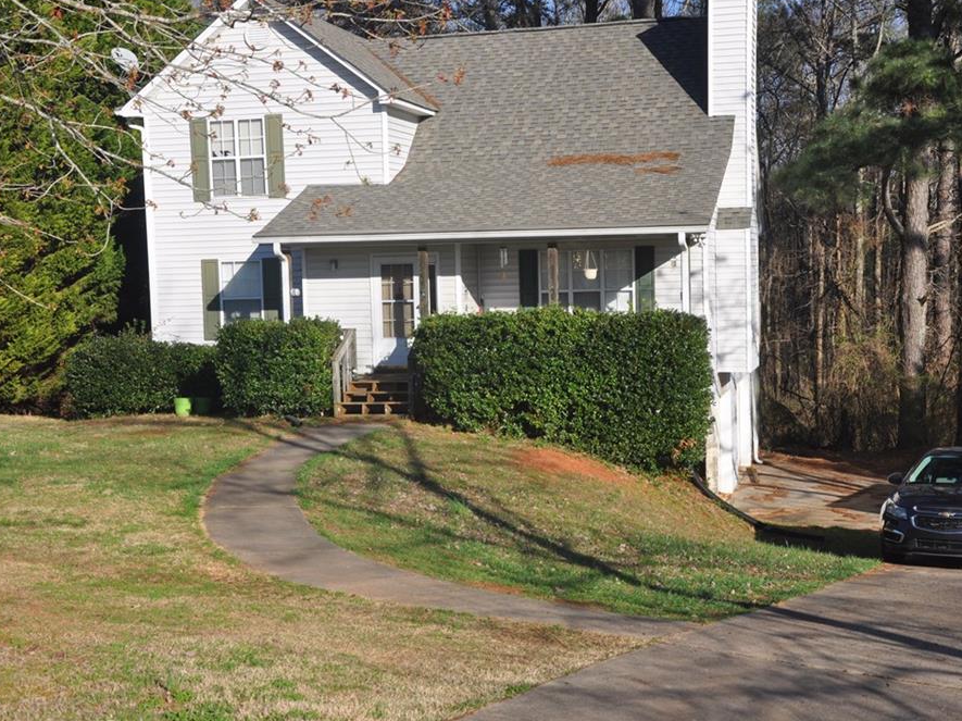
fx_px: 1389
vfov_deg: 29.1
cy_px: 359
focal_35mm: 50
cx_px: 512
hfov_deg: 38.2
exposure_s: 1/320
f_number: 9
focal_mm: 30
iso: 200
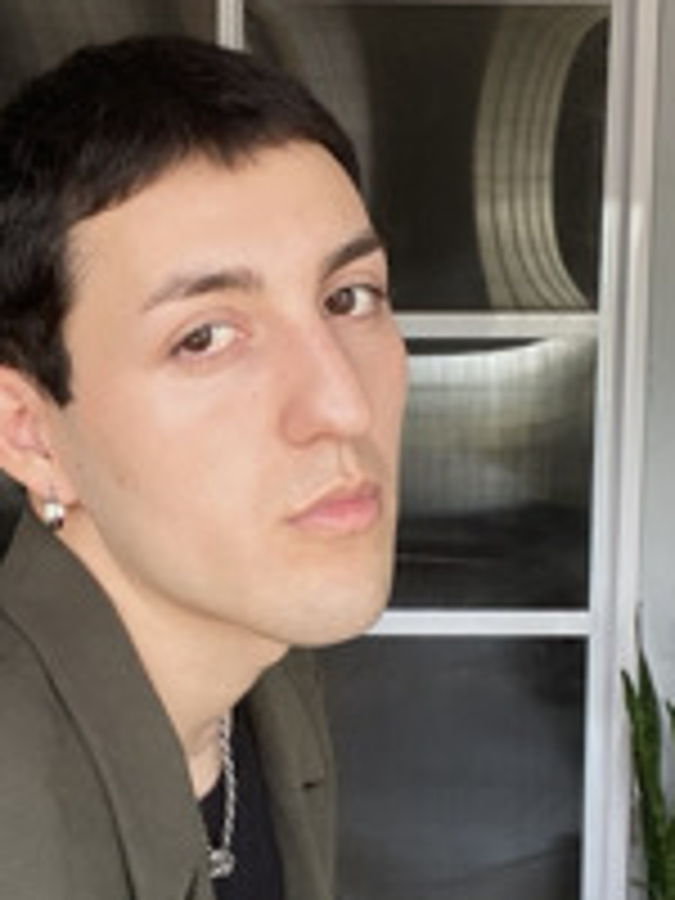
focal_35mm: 60
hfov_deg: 24.3
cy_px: 500
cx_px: 207
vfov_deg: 32.2
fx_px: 1560
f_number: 2.2
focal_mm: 2.71
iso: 100
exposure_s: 1/66
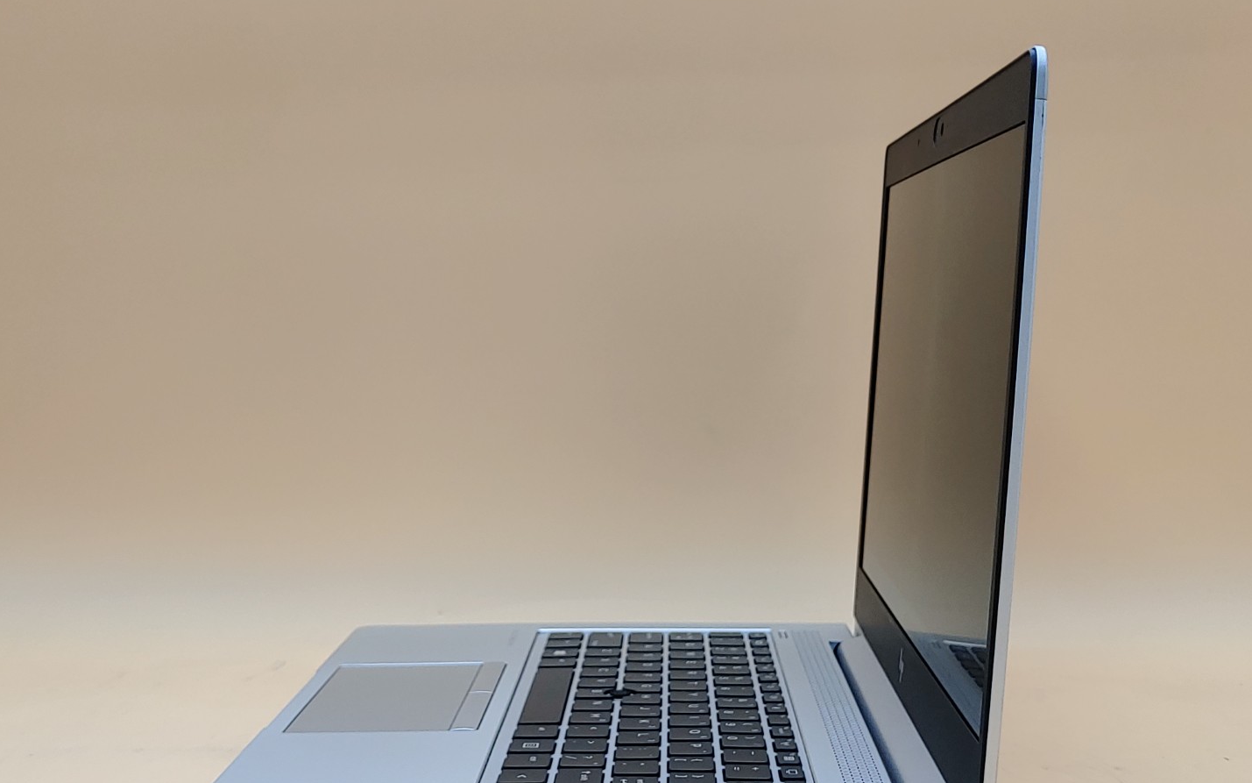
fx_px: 1604
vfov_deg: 27.4
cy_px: 466
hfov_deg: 42.6
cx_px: 626
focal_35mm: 47
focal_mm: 4.36
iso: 50
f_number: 1.8
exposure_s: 1/158
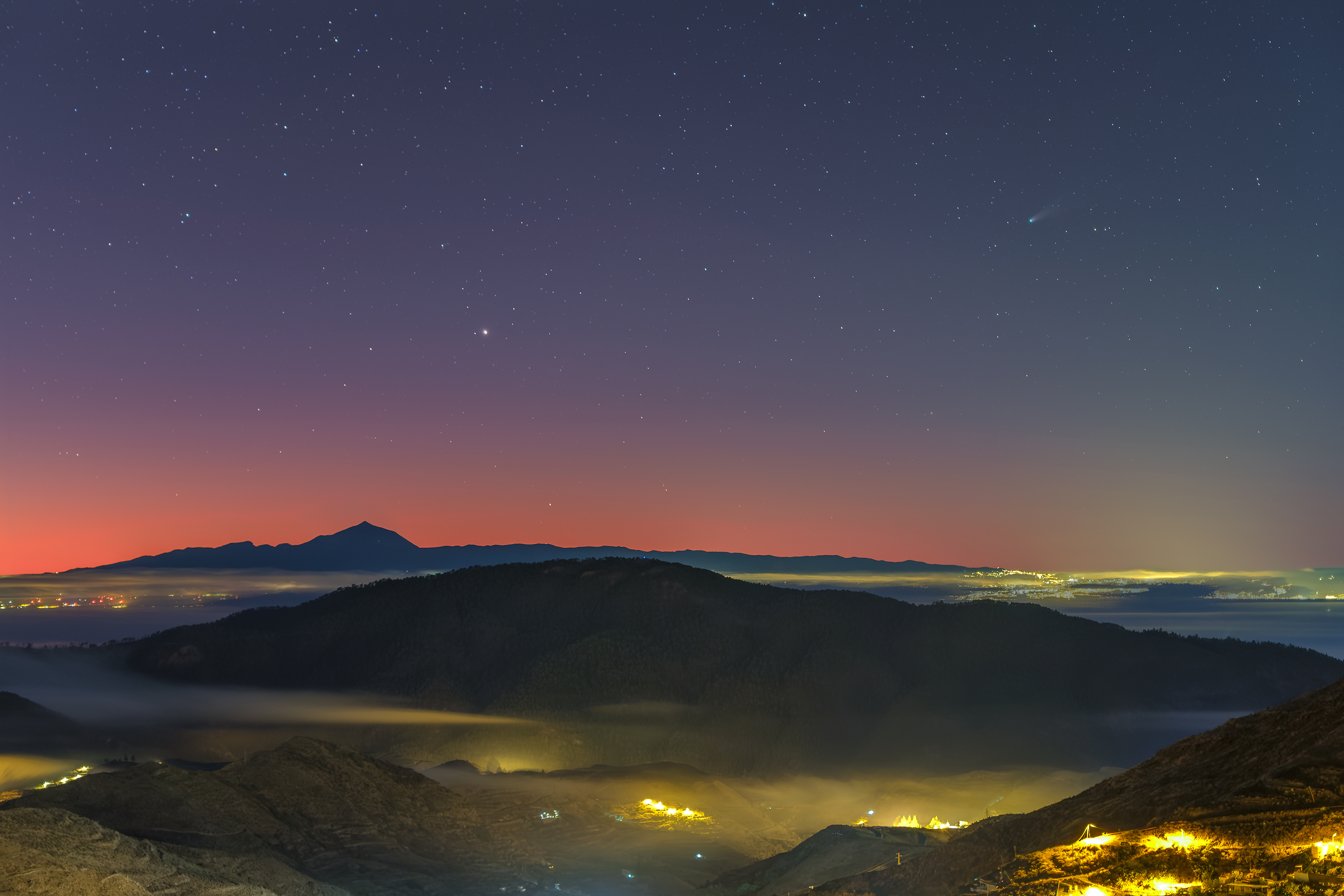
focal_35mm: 56
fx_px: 2091
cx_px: 672
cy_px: 448
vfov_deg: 24.2
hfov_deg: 35.6
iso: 3200
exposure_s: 8
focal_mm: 37.6
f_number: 2.8
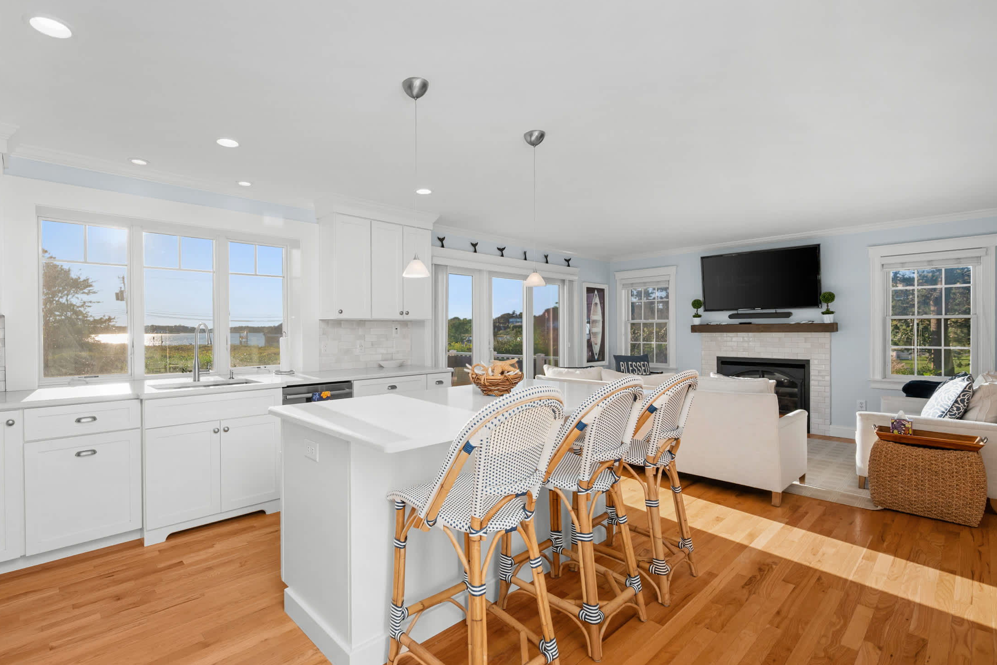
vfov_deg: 73.7
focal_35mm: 16
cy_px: 338
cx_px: 429
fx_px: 443
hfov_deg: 96.1
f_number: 8
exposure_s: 1/160
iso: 125
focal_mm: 14
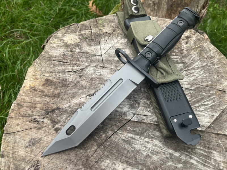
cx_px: 114
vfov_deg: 53.1
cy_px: 85
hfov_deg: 67.3
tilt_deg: -52.3
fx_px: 170
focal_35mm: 26
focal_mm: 5.1
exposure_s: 1/121
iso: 50
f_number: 1.6
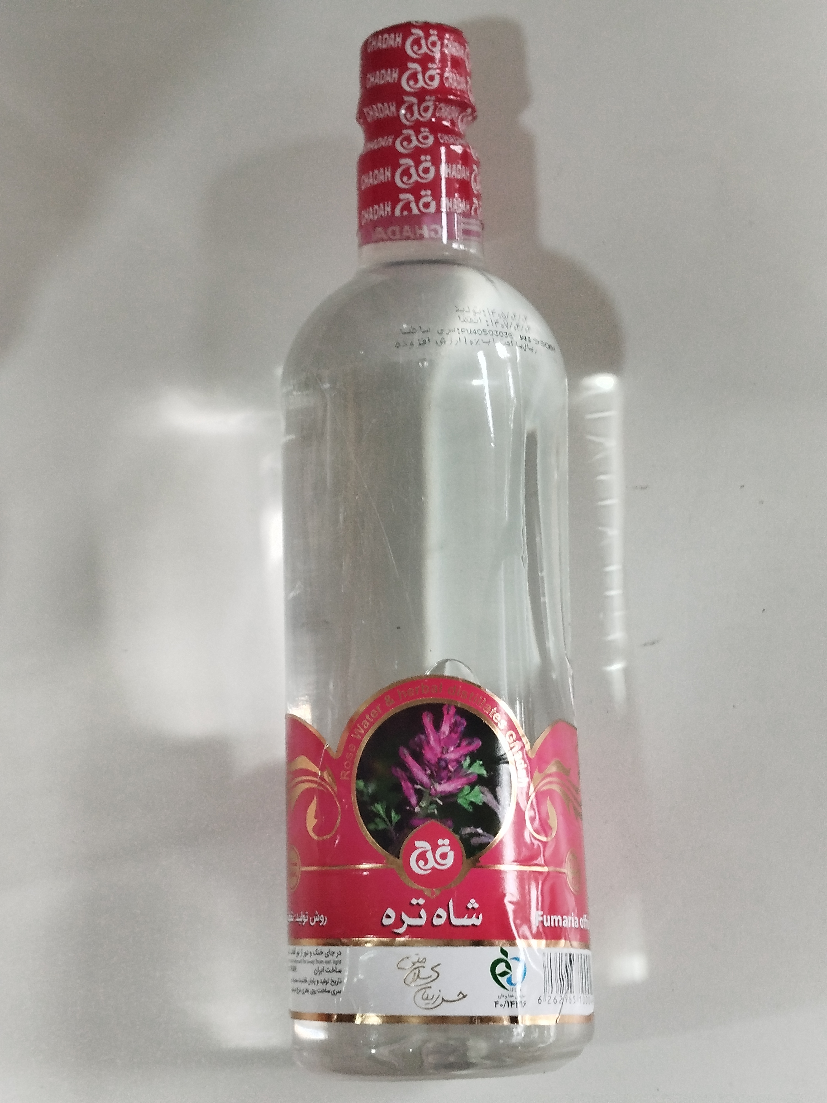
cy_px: 552
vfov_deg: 71.6
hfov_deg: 56.8
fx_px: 765
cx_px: 414
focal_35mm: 24
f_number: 1.7
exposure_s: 1/33
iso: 160
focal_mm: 5.31
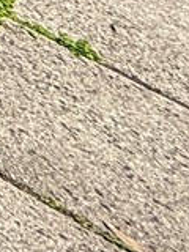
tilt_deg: -16.8
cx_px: -915
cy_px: -539
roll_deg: -2.9
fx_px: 1019
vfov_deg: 9.9
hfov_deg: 5.4
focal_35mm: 140
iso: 50
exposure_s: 1/799
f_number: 2.2
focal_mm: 2.22
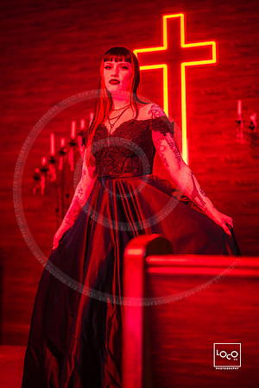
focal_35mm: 50
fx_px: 540
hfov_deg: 27.0
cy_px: 194
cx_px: 130
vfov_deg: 39.6
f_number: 1.2
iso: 500
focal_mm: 50
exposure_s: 1/200
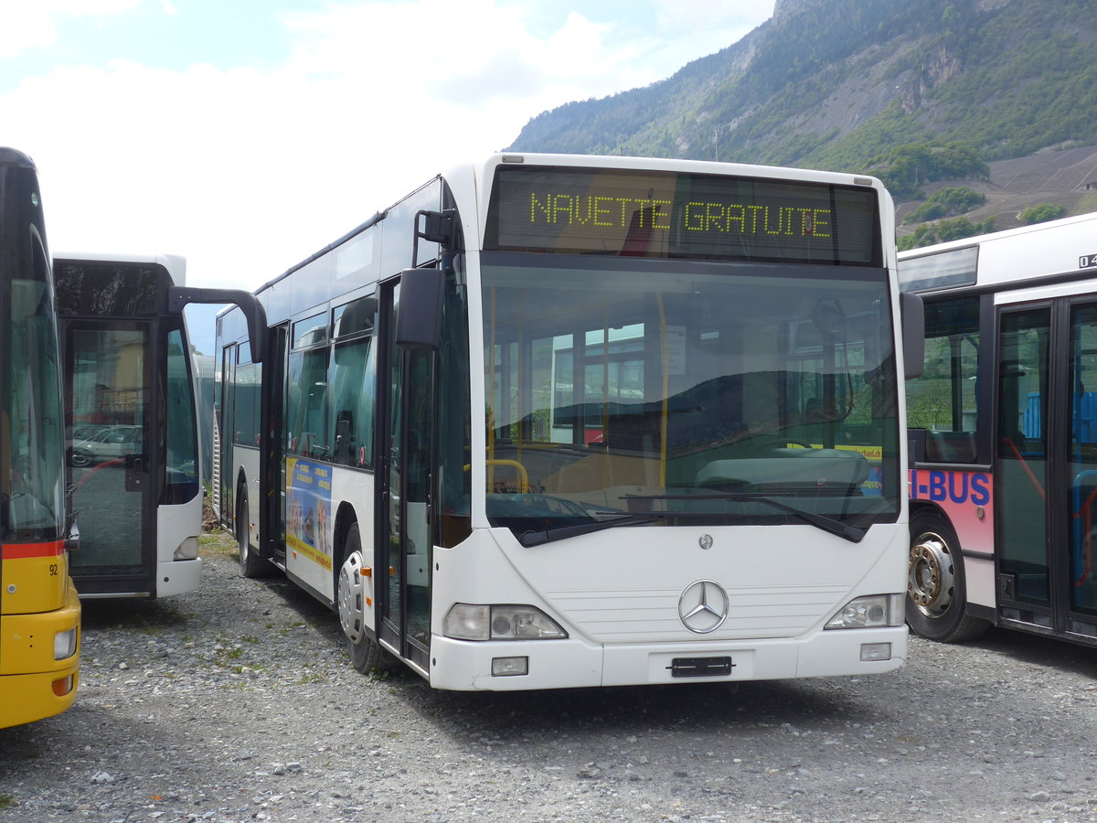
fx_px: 1553
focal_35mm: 49
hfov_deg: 38.9
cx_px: 548
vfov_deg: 29.7
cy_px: 412
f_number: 3.2
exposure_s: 1/800
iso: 80
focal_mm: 10.1
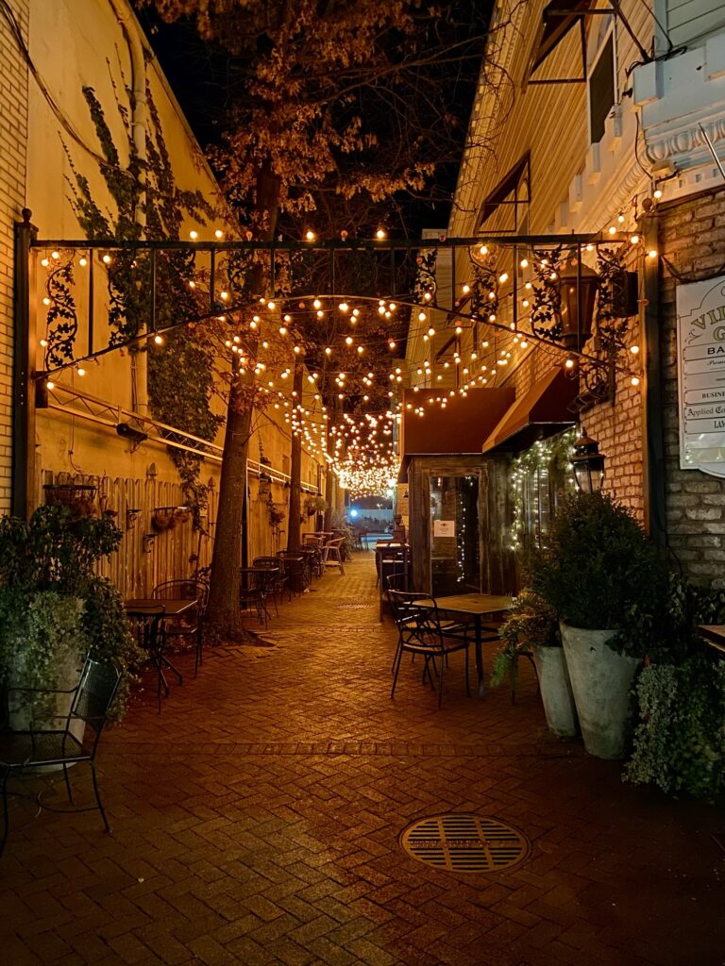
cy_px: 483
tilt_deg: +2.9
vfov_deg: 67.3
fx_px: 726
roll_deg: +0.8
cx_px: 362
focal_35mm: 26
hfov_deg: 53.1
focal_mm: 4.25
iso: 500
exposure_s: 1/10
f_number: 1.8
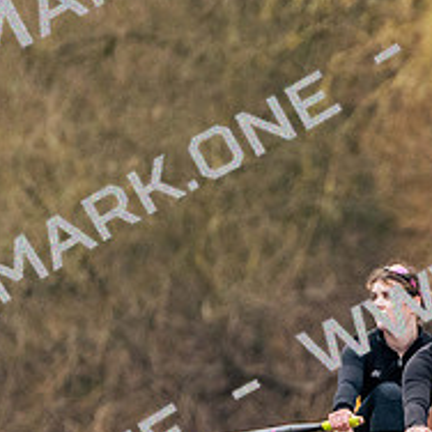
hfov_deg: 1.1
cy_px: 378
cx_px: 581
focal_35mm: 1576
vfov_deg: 1.1
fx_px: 22252
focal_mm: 600
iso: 5000
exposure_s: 1/2000
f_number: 6.3
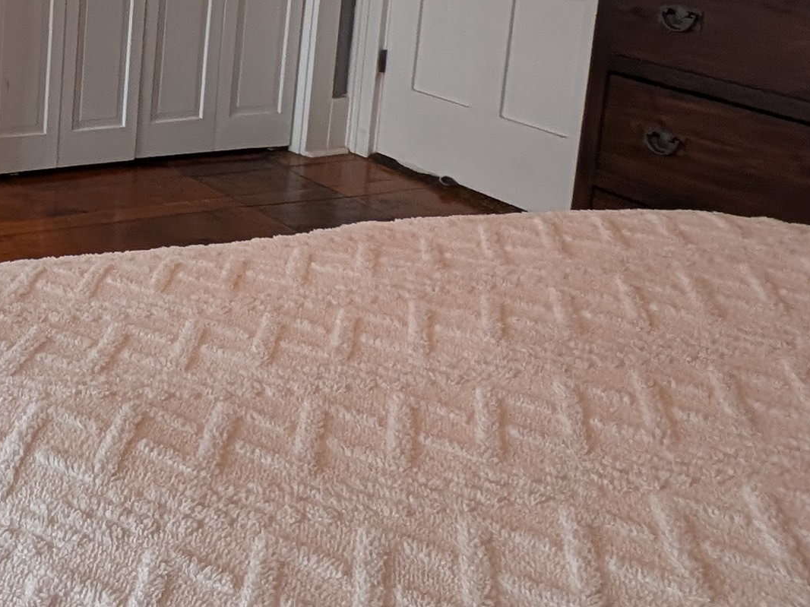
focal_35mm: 46
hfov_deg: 30.6
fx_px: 1076
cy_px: -25
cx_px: -288
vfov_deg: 29.1
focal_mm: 2.23
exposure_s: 1/60
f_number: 1.95
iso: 111
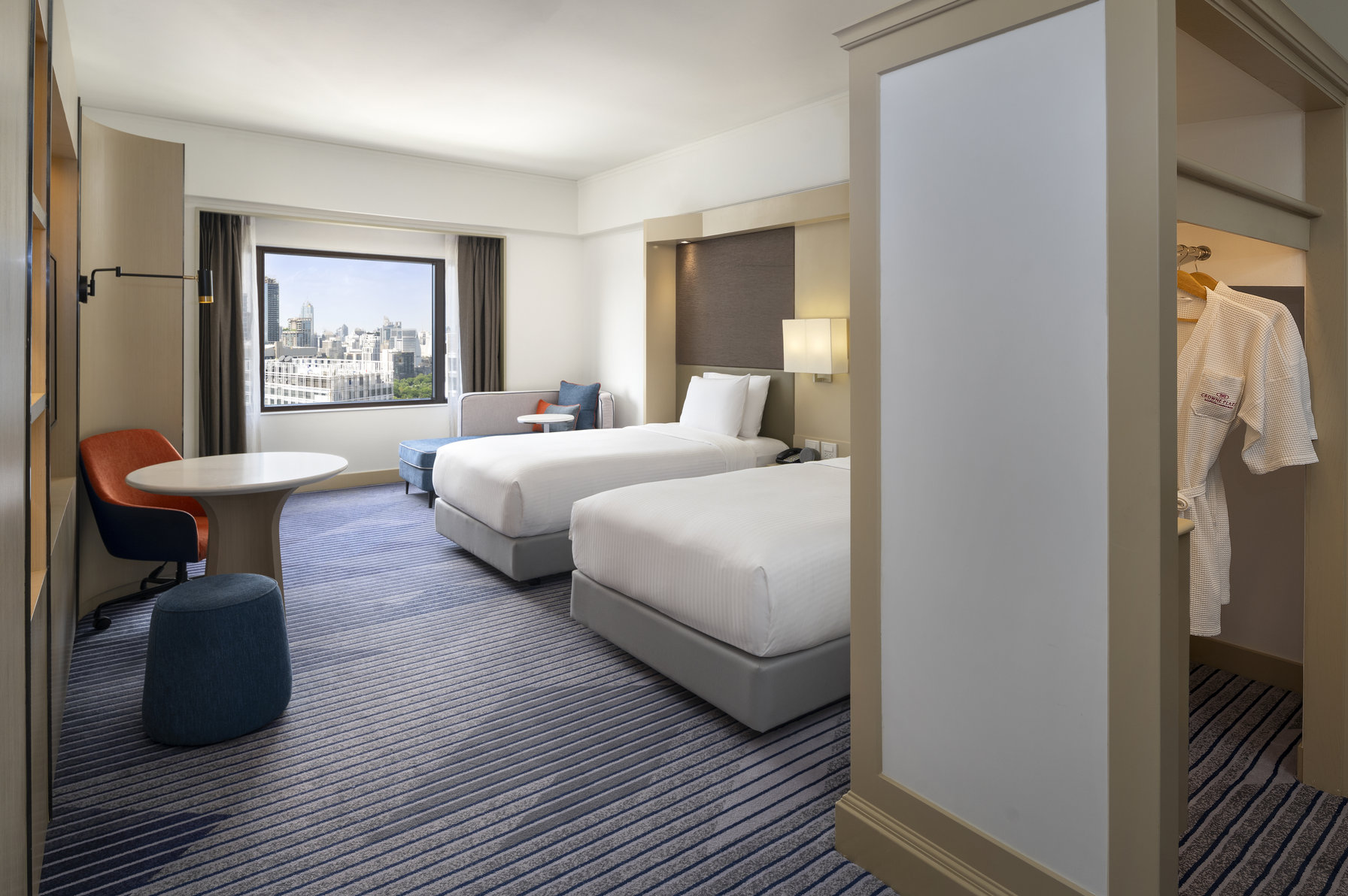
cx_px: 674
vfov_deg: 64.5
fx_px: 711
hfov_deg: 86.9
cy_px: 448
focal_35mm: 19
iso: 320
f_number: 8
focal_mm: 19
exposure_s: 1/25
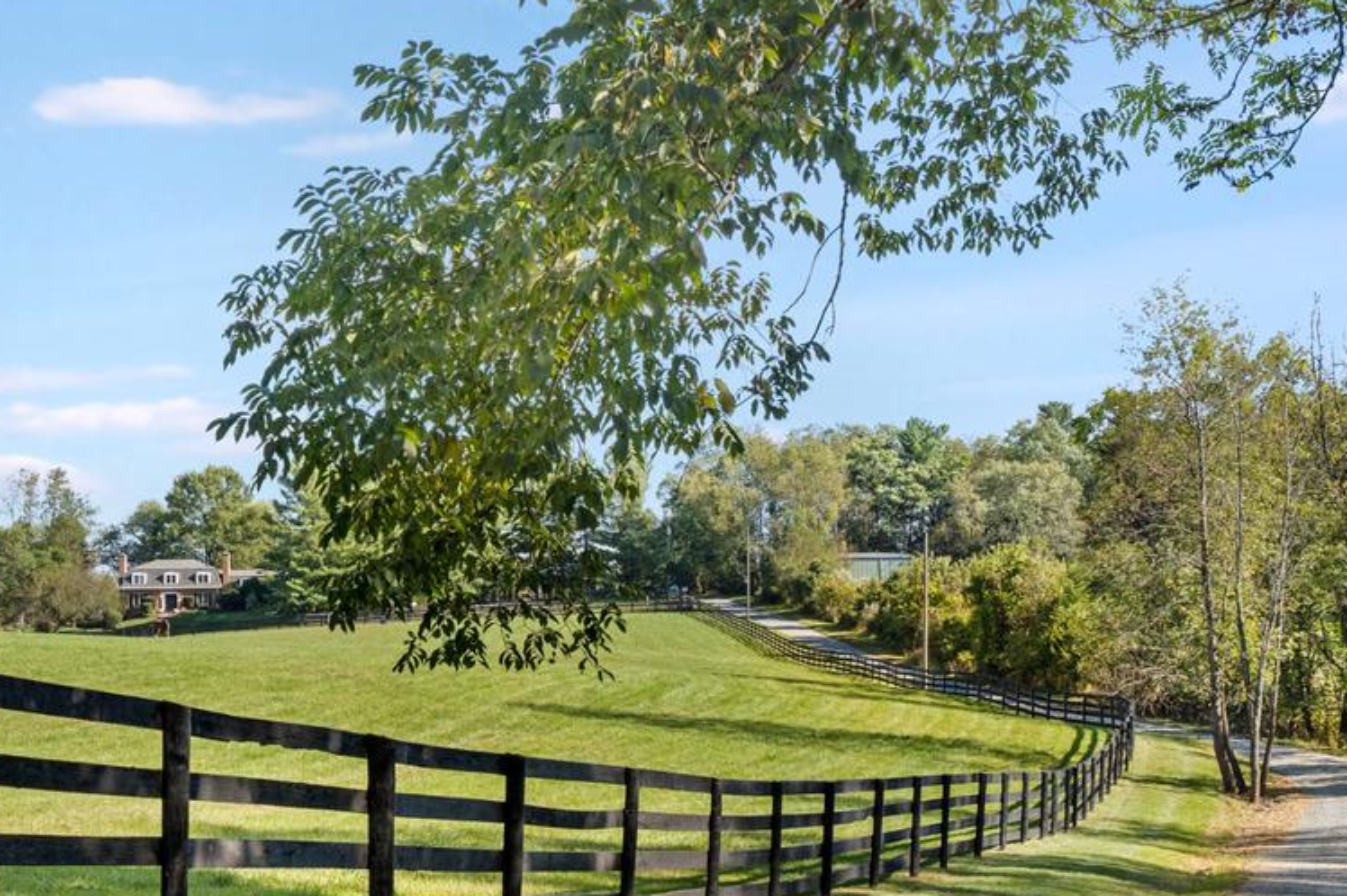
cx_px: 321
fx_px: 1945
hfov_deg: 37.2
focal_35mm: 52
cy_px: 675
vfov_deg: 25.6
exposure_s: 1/50
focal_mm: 27
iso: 640
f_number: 8
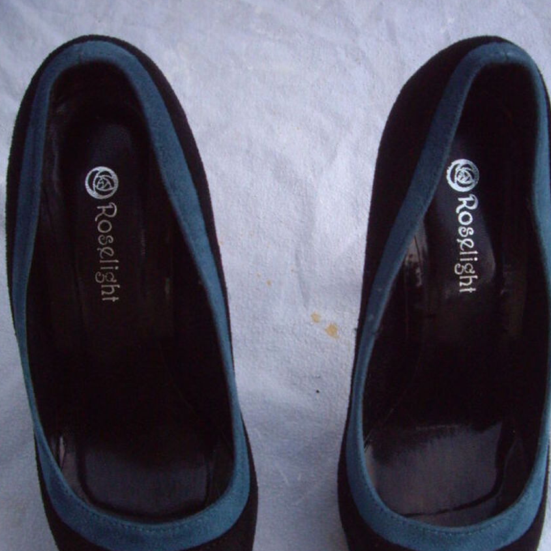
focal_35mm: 53
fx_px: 954
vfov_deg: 32.0
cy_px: 364
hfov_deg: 32.2
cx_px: 286
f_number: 2.7
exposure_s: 1/25
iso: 200
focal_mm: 6.2
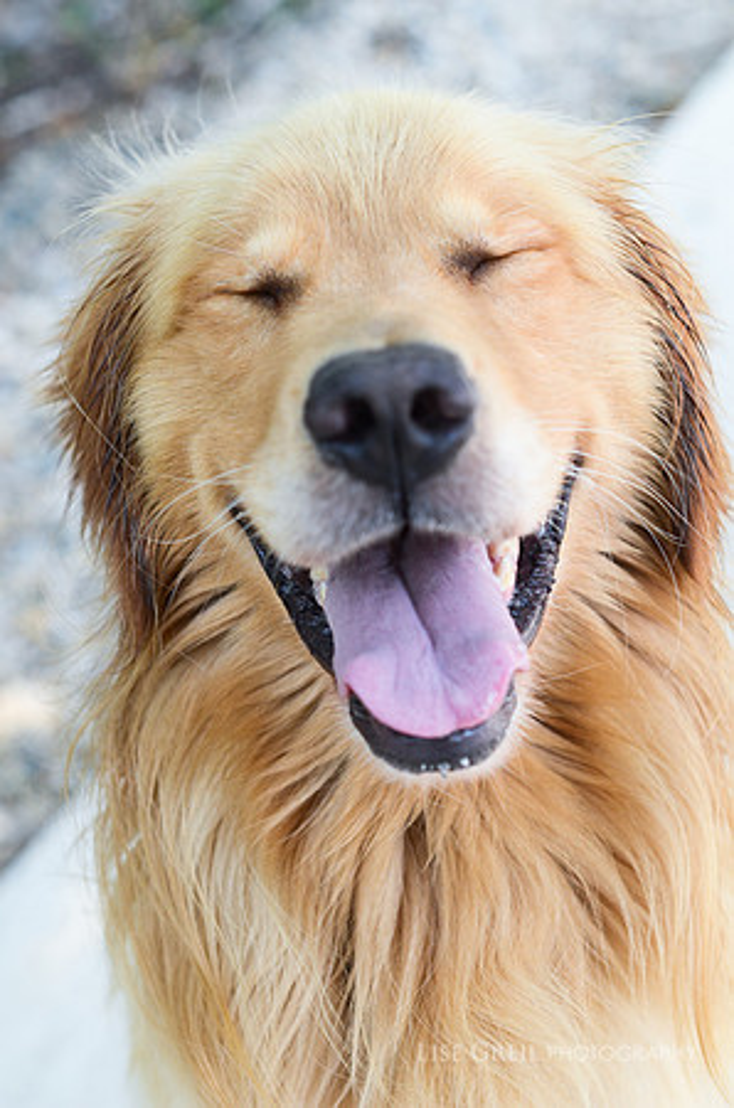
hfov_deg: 18.1
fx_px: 2304
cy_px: 554
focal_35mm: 75
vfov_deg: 27.0
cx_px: 367
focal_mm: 50
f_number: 3.5
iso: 400
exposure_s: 1/640
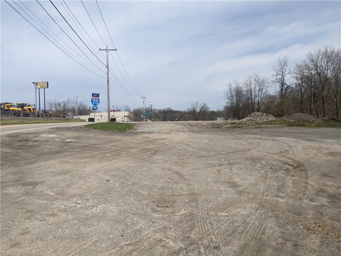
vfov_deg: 51.4
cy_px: 128
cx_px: 170
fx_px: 266
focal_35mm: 27
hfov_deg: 65.3
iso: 65
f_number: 1.73
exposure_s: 1/4695
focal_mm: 4.38
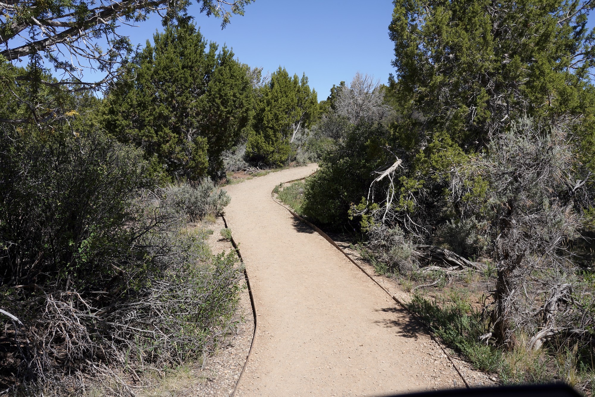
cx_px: 298
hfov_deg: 60.3
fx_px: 512
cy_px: 198
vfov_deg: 42.3
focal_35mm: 31
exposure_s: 1/100
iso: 100
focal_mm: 31
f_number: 16
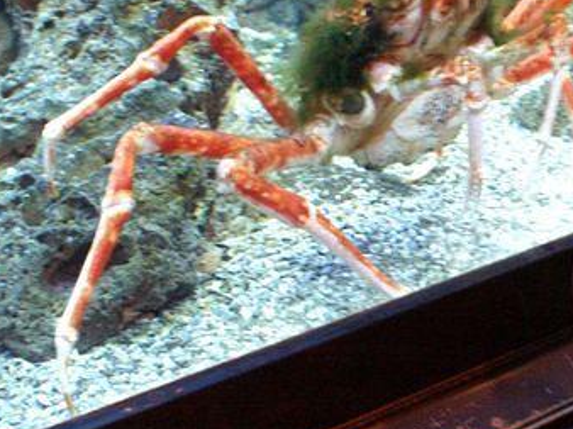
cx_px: 414
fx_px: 1356
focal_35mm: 82
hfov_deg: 23.7
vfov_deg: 17.9
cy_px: 105
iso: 3200
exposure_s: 1/2.5
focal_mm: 30
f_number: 5
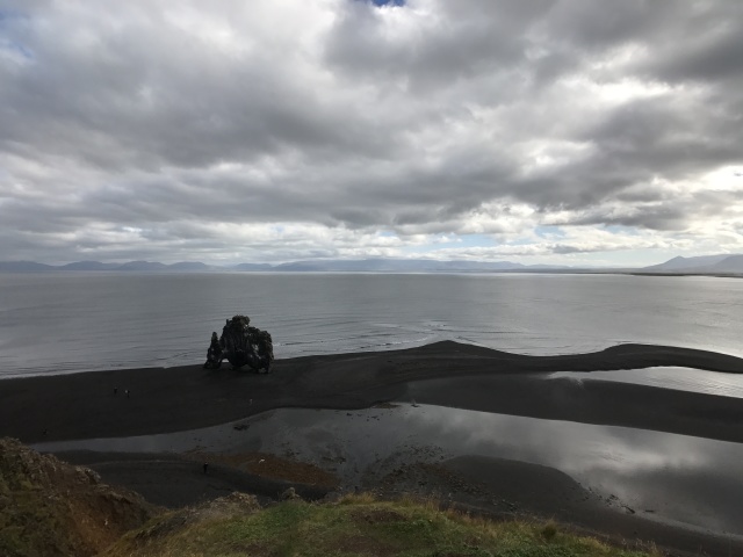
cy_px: 278
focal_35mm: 28
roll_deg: +0.1
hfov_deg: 63.4
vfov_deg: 49.7
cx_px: 372
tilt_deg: -0.6
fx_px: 601
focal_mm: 3.99
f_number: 1.8
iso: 20
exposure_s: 1/2817
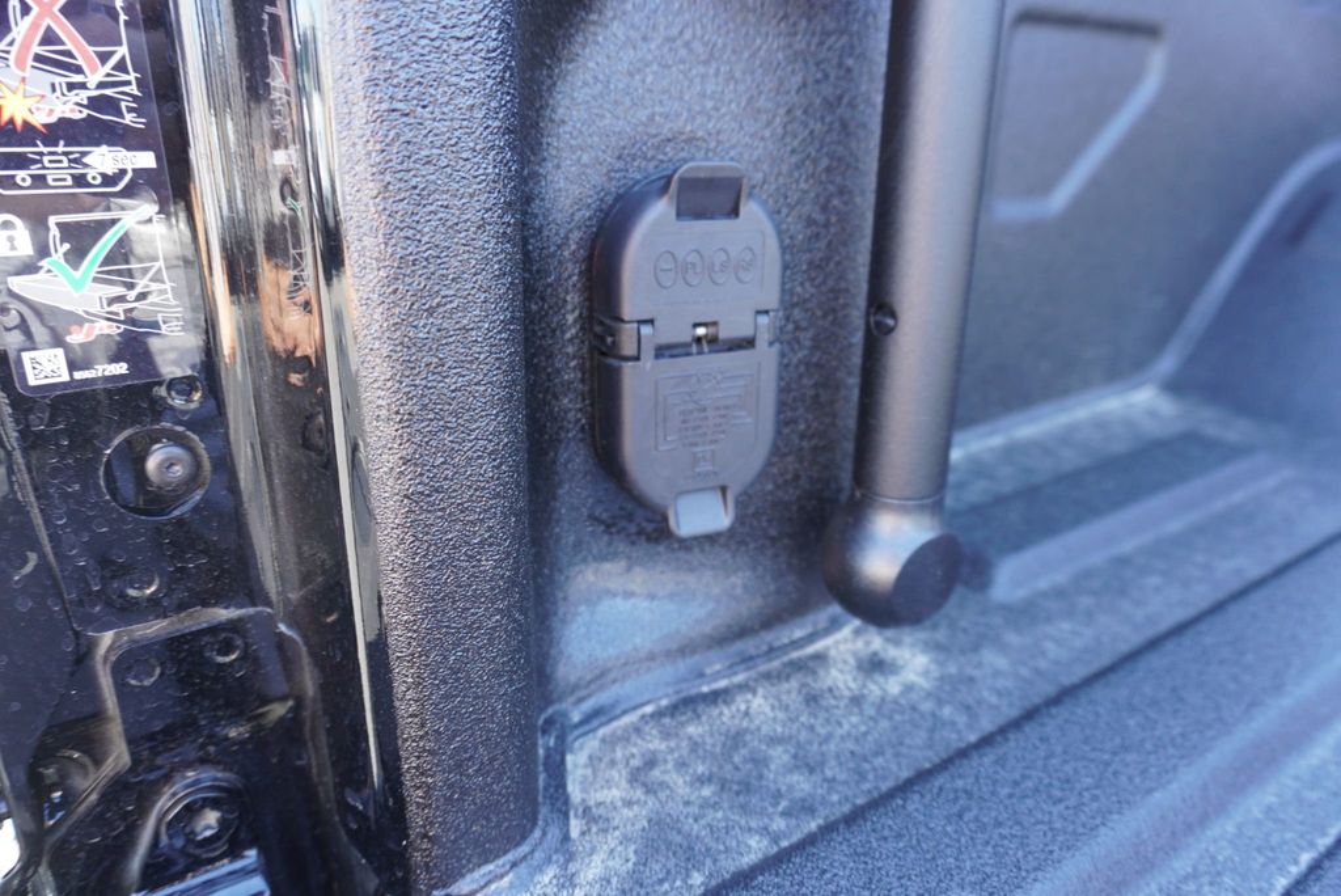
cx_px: 670
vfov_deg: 53.2
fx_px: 894
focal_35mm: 24
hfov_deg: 73.7
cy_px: 448
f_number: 4
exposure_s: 1/60
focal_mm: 16
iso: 400
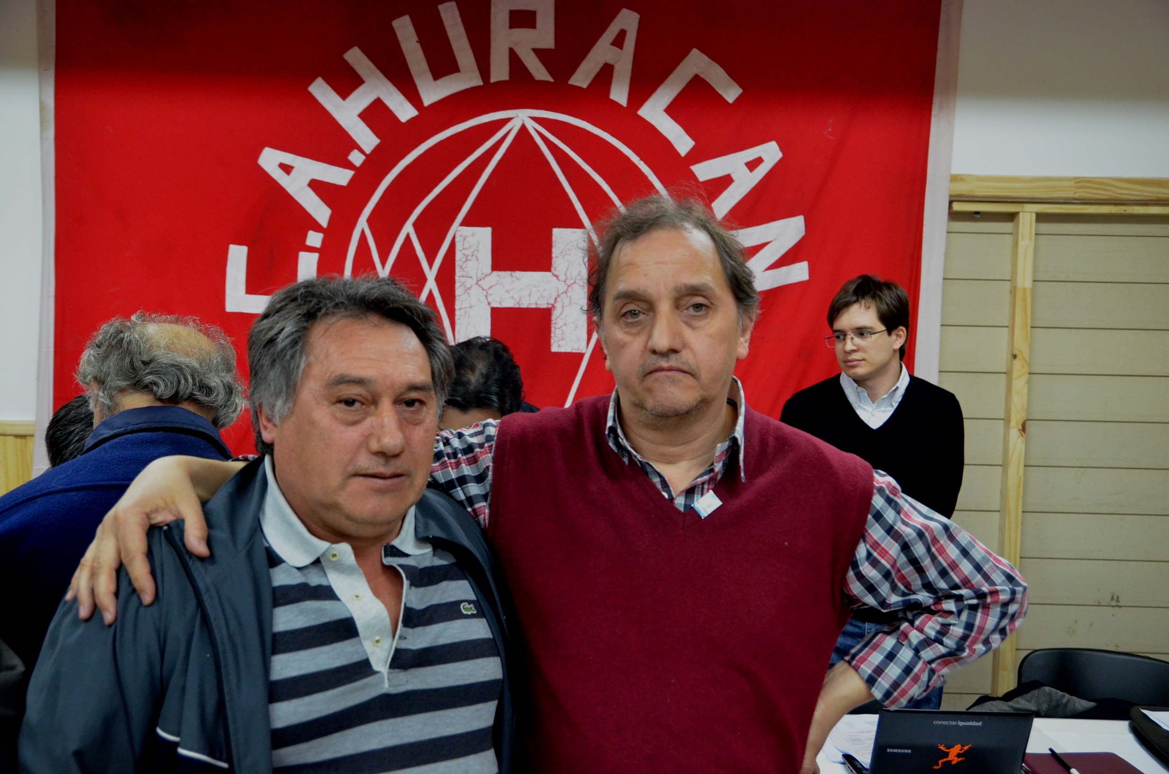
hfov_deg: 33.5
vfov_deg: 22.5
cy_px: 387
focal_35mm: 60
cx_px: 584
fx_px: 1944
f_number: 5
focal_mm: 40
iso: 2500
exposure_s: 1/100
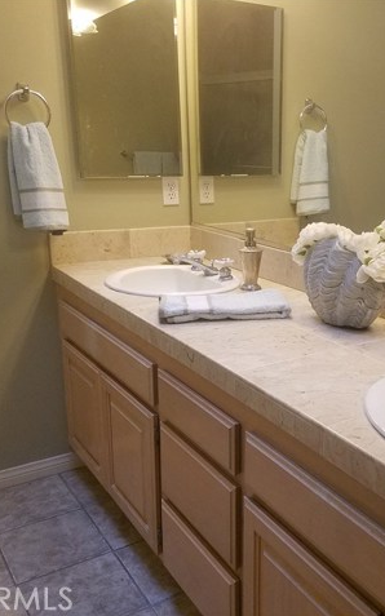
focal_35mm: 37
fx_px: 621
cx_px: 274
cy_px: 307
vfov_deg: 52.8
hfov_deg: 33.9
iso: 160
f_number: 1.7
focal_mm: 4.2
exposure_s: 1/60
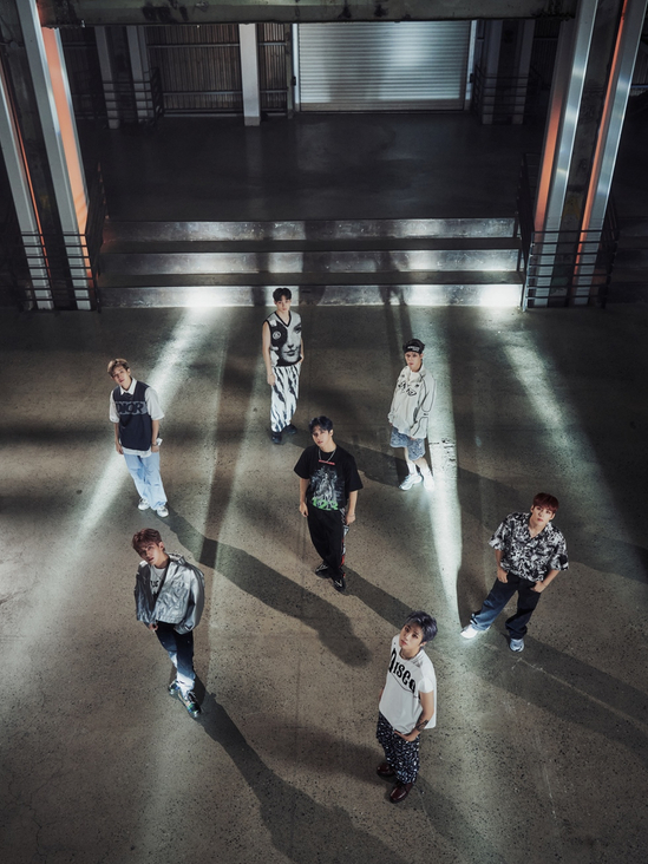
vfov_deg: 56.7
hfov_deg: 44.2
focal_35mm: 32
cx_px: 320
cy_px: 479
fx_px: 799
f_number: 6.3
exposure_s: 1/160
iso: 1600
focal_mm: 29
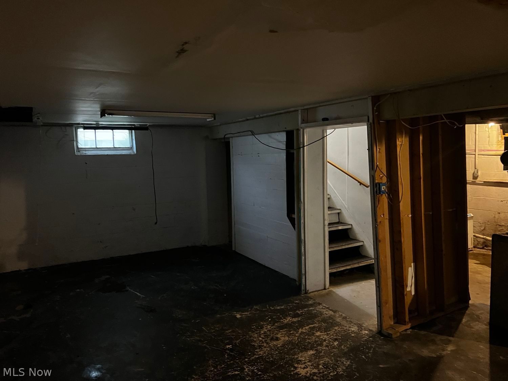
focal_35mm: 26
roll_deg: +2.4
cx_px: 254
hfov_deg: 67.3
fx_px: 382
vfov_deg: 53.1
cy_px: 190
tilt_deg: -7.7
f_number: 1.5
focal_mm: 5.7
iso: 1000
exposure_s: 1/30
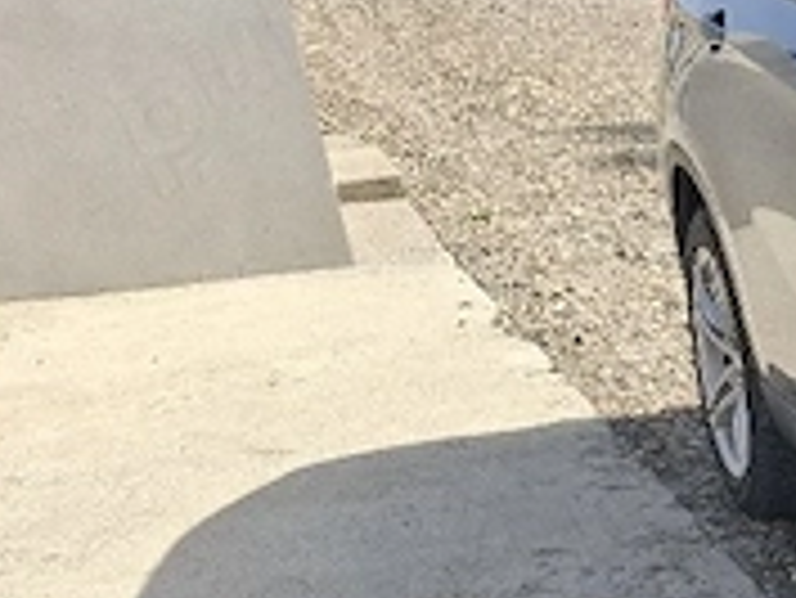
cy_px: 670
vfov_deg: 18.2
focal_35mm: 78
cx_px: 1282
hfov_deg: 20.4
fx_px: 1795
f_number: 1.8
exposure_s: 1/1667
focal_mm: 5.54
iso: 50
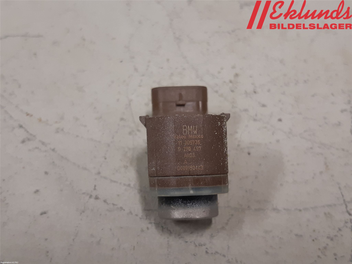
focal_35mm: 26
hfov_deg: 67.3
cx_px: 176
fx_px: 264
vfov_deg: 53.1
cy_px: 132
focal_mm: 3.93
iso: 160
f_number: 1.7
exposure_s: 1/50
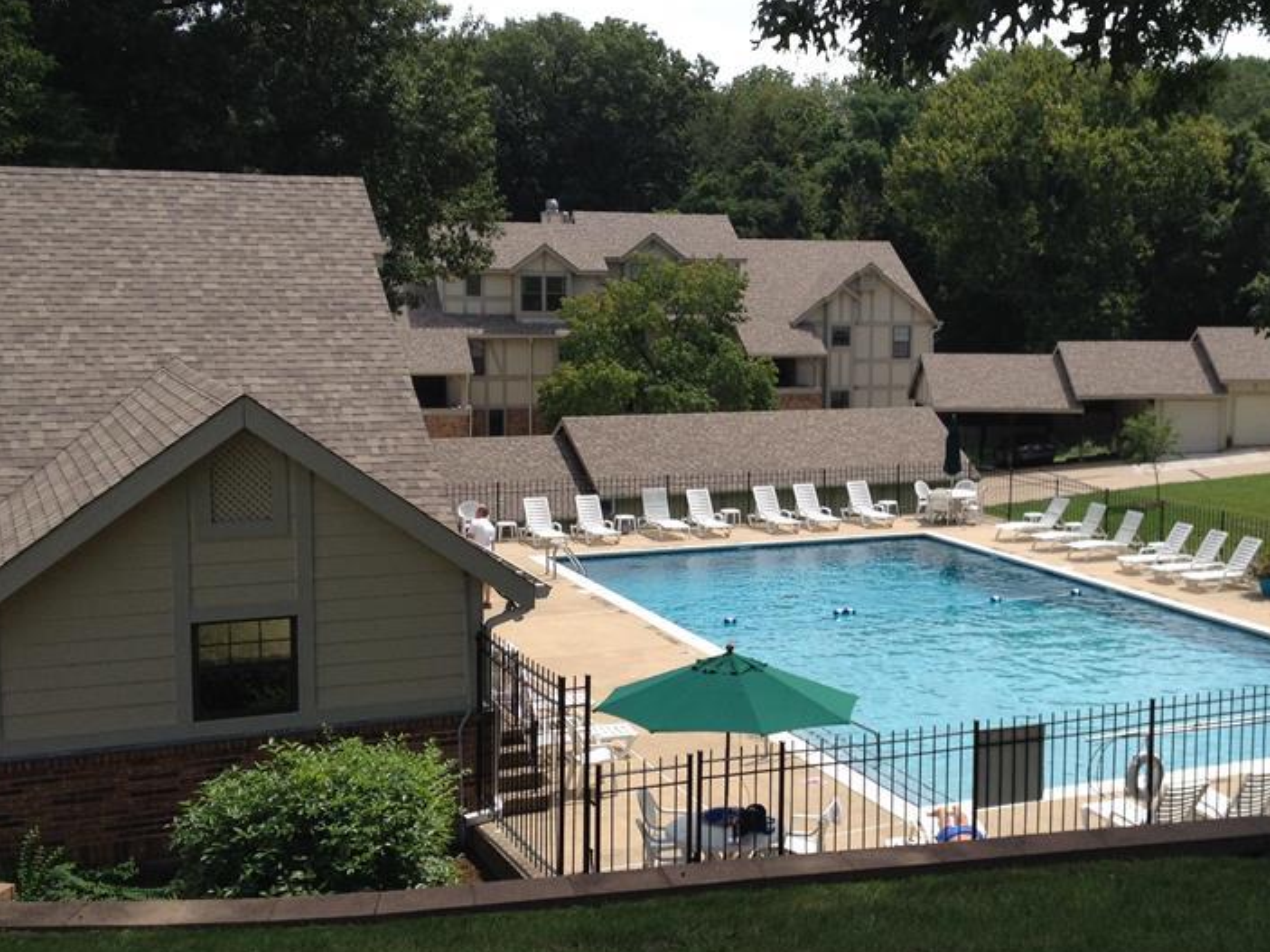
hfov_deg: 37.0
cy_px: 484
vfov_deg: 28.6
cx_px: 880
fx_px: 1871
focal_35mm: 51
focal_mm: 4.28
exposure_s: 1/1314
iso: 50
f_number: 2.4
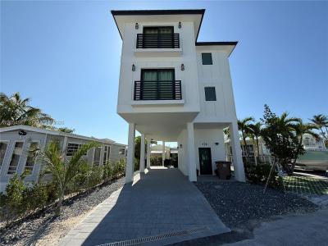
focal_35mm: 14
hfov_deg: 102.1
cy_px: 123
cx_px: 164
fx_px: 133
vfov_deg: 85.7
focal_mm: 2.22
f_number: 2.2
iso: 50
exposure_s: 1/2506
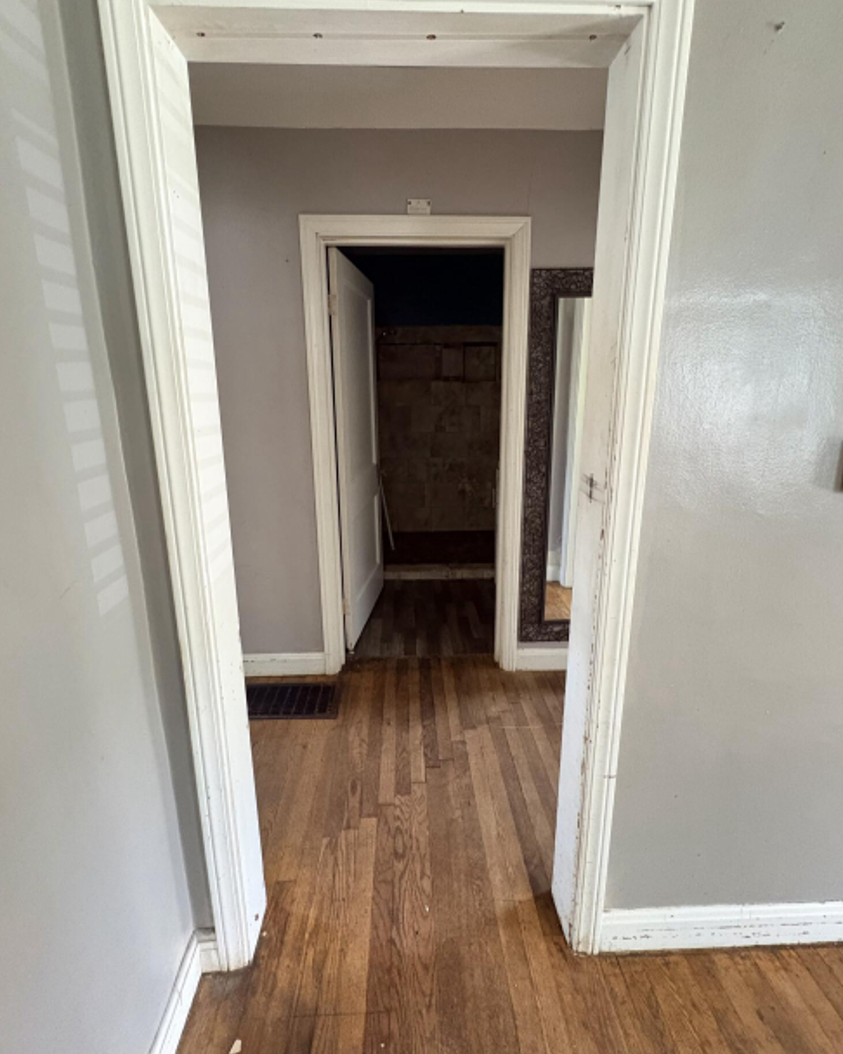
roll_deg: +0.4
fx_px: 468
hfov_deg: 84.0
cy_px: 479
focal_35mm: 15
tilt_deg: -11.0
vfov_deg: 96.6
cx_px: 415
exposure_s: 1/60
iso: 1000
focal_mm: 2.22
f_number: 2.2
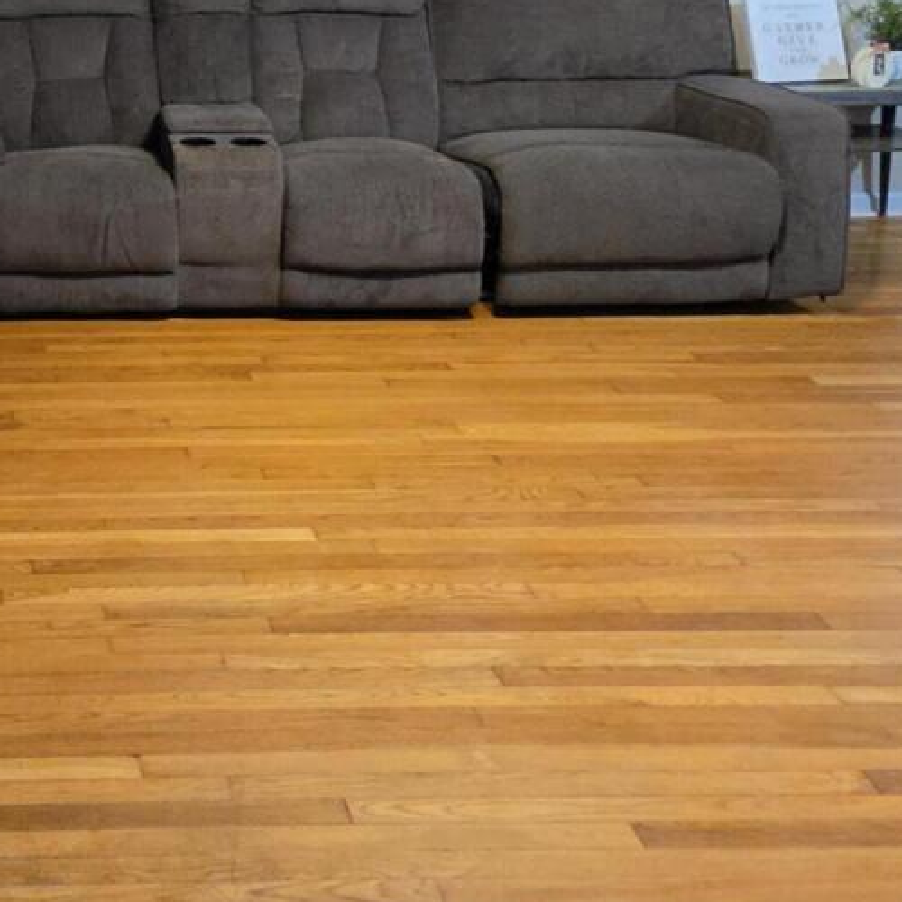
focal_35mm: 46
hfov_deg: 32.8
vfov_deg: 34.4
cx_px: -61
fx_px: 1356
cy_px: 65
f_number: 1.9
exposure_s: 1/60
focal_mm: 2.2
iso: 500
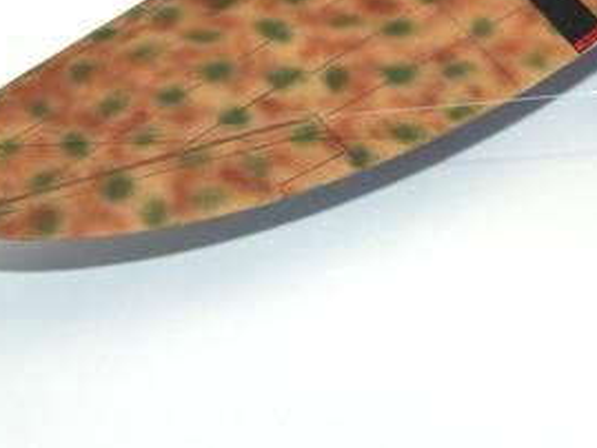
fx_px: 2295
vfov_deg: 11.0
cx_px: 575
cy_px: -35
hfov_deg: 14.6
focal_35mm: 133
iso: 64
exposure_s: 1/640
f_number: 6.3
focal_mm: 9.3
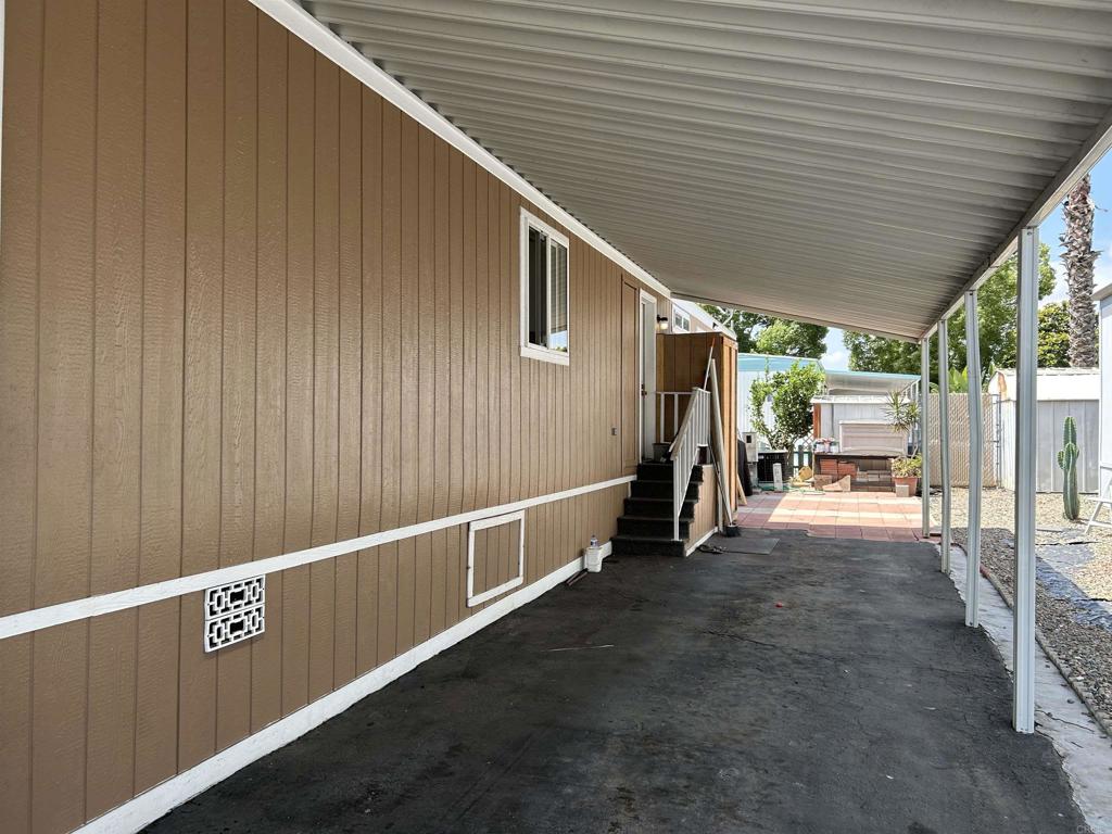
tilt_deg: +0.6
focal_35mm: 26
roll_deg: -0.4
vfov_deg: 53.1
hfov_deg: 67.3
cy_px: 417
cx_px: 556
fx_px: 835
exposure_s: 1/763
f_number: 1.5
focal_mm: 5.7
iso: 50
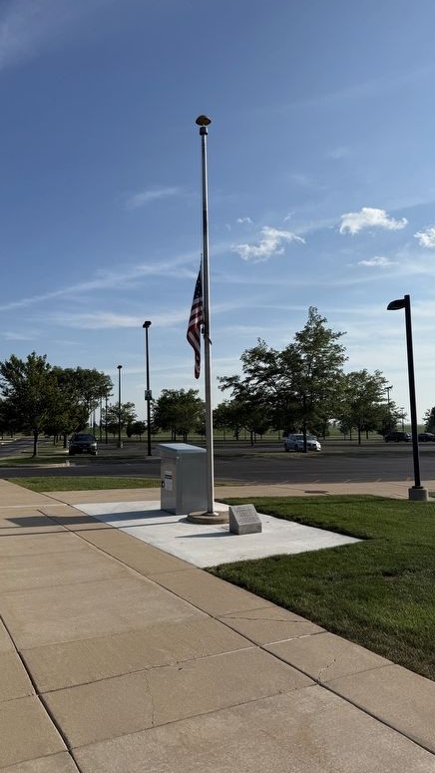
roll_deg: +0.1
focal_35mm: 27
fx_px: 554
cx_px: 204
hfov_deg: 42.9
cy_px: 377
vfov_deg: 69.8
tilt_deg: +5.2
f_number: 1.78
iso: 80
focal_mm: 6.76
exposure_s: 1/8130
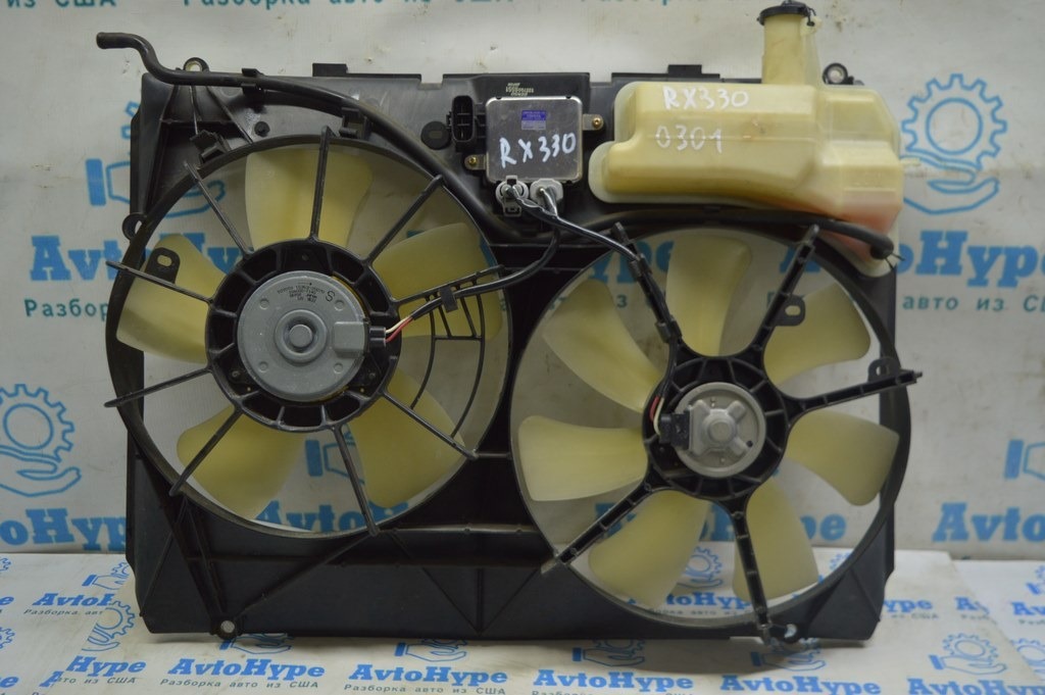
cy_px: 348
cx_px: 522
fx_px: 1044
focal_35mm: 36
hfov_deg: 53.2
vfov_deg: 36.8
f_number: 4
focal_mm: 24
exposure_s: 1/50
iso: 400
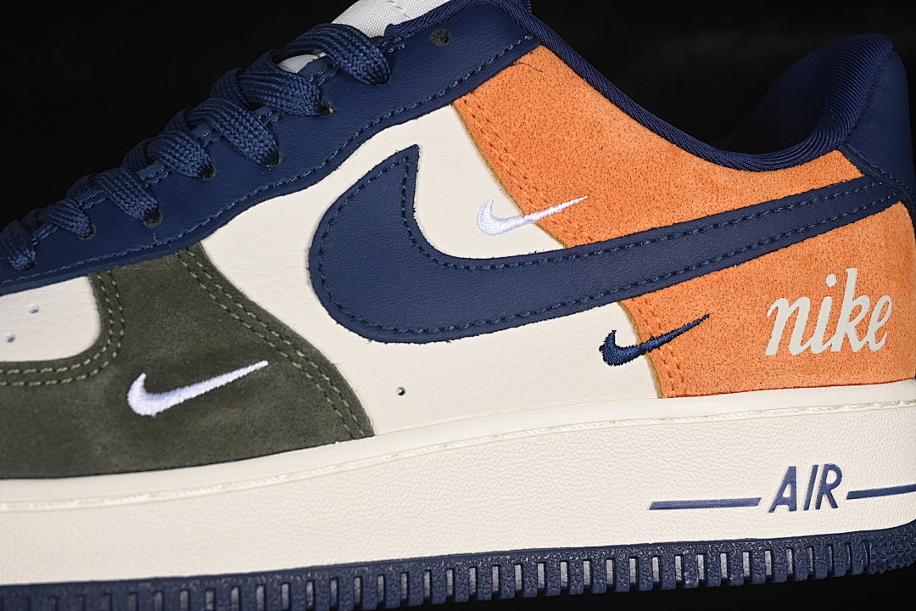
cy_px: 306
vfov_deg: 18.2
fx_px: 1908
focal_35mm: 75
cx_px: 458
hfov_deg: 27.0
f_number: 7.1
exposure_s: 1/80
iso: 160
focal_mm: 50
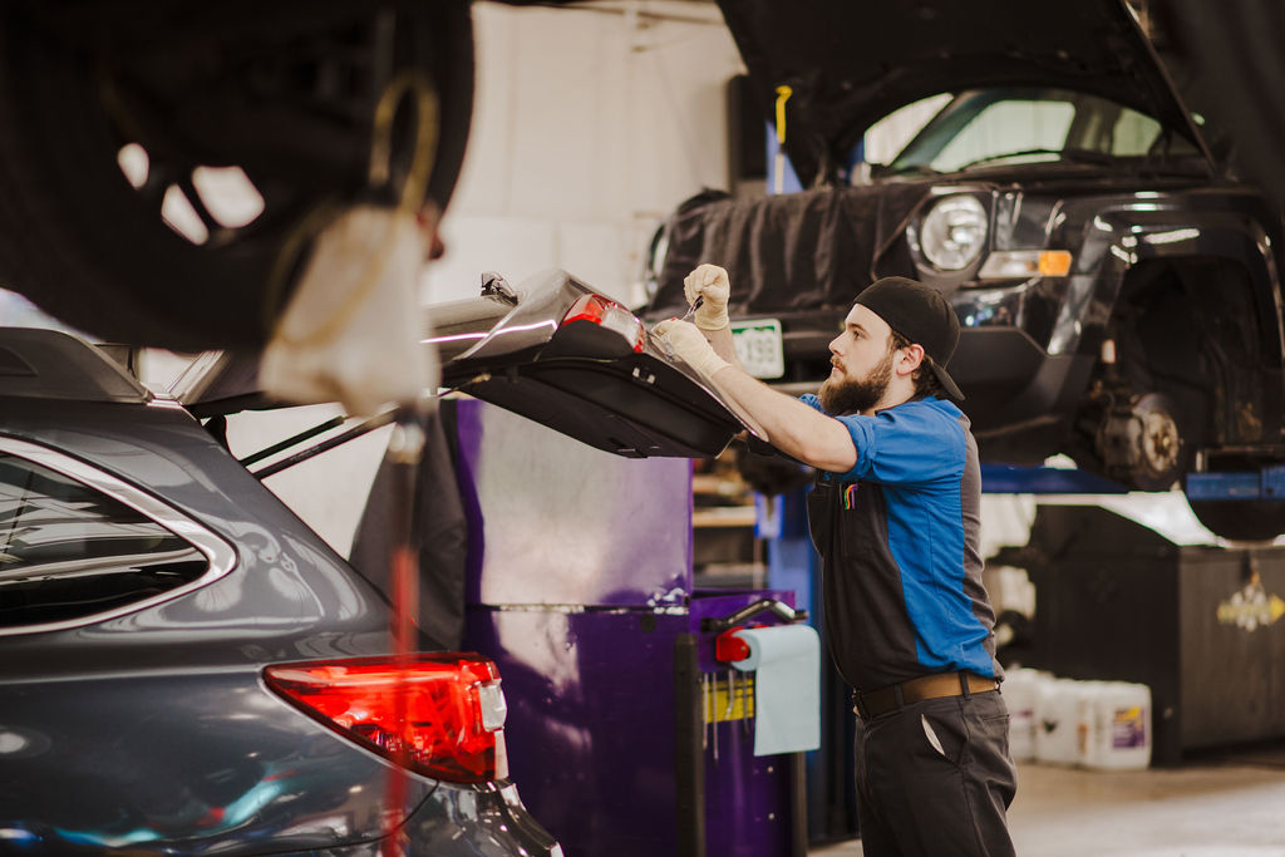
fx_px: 3034
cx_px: 642
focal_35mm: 85
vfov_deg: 16.1
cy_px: 428
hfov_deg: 23.9
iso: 500
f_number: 1.8
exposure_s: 1/250
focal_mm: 85
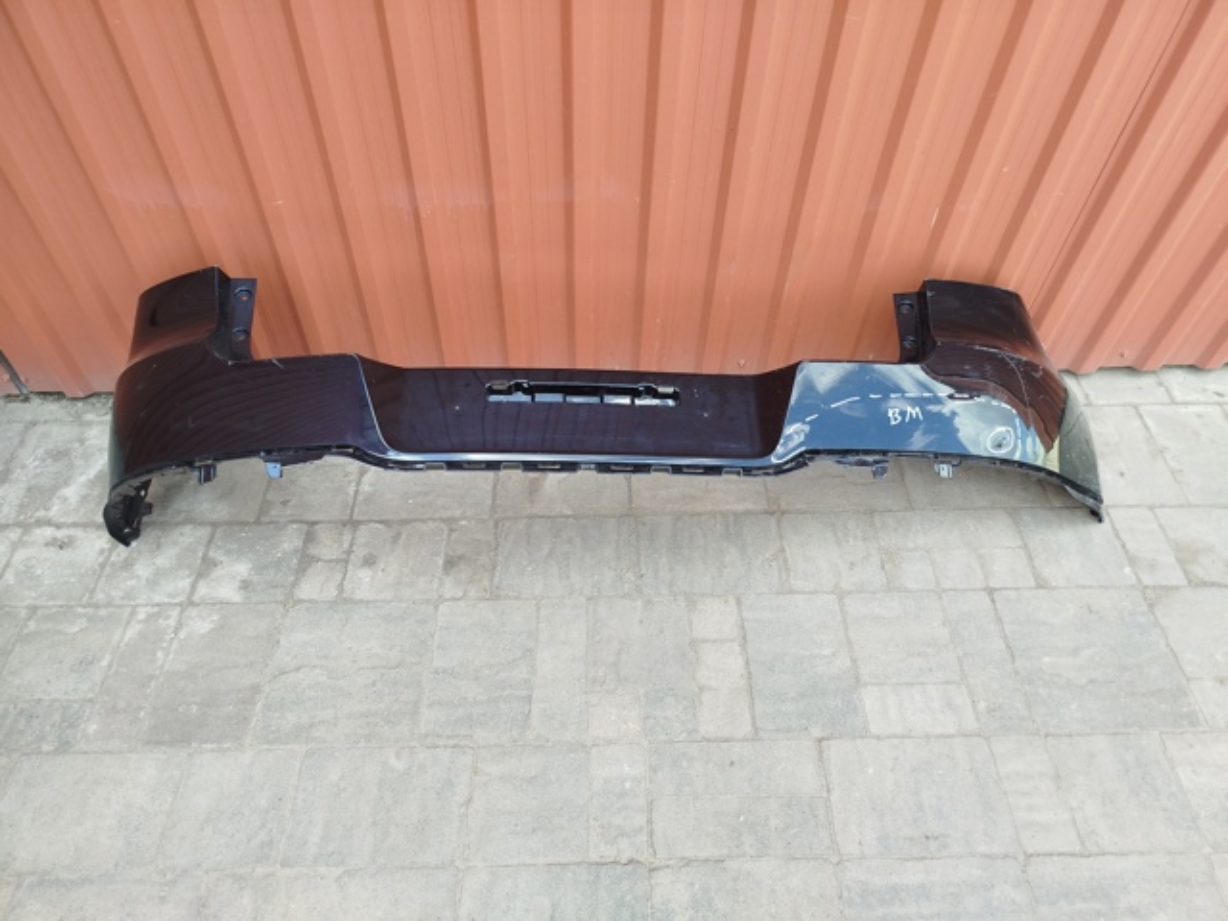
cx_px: 614
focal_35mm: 24
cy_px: 460
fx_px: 851
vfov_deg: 56.8
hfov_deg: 71.6
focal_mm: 5.31
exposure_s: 1/100
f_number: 1.7
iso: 64
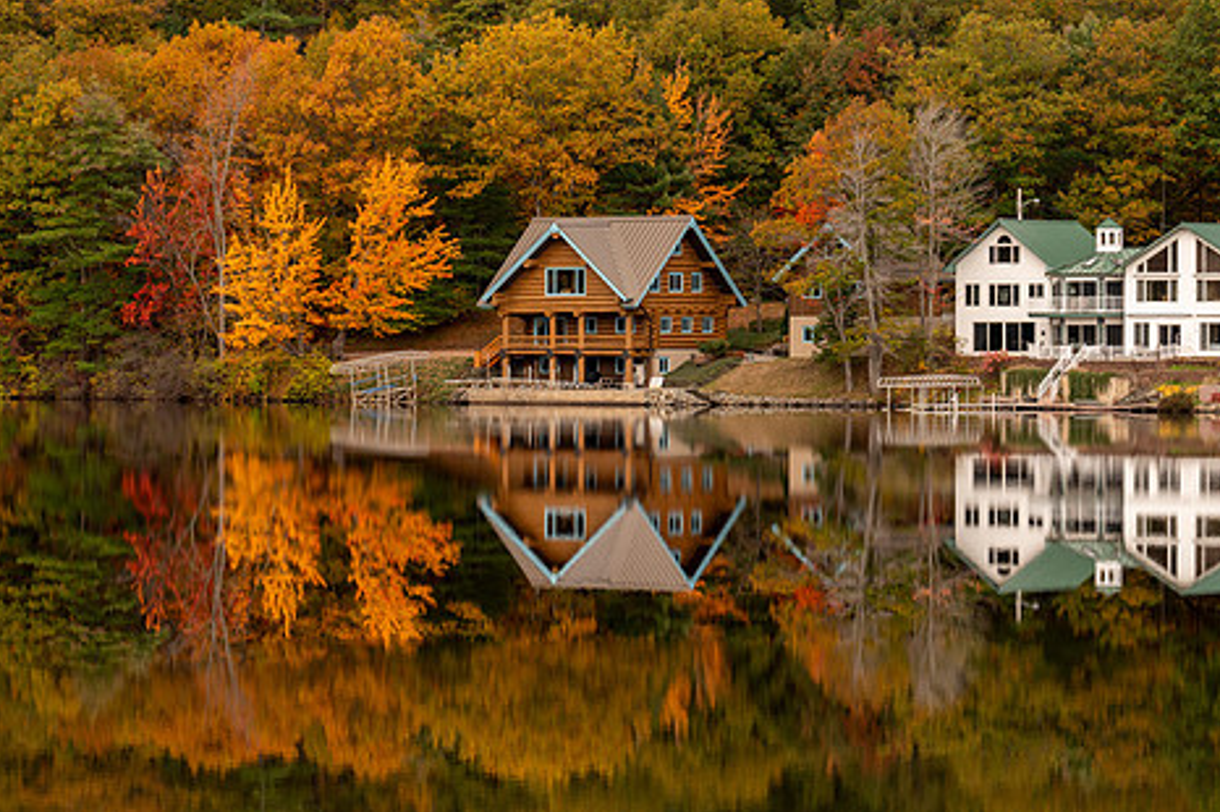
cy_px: 393
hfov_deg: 12.2
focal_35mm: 168
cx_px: 720
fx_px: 5689
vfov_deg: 8.2
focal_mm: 135
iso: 400
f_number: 9
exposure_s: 1/250
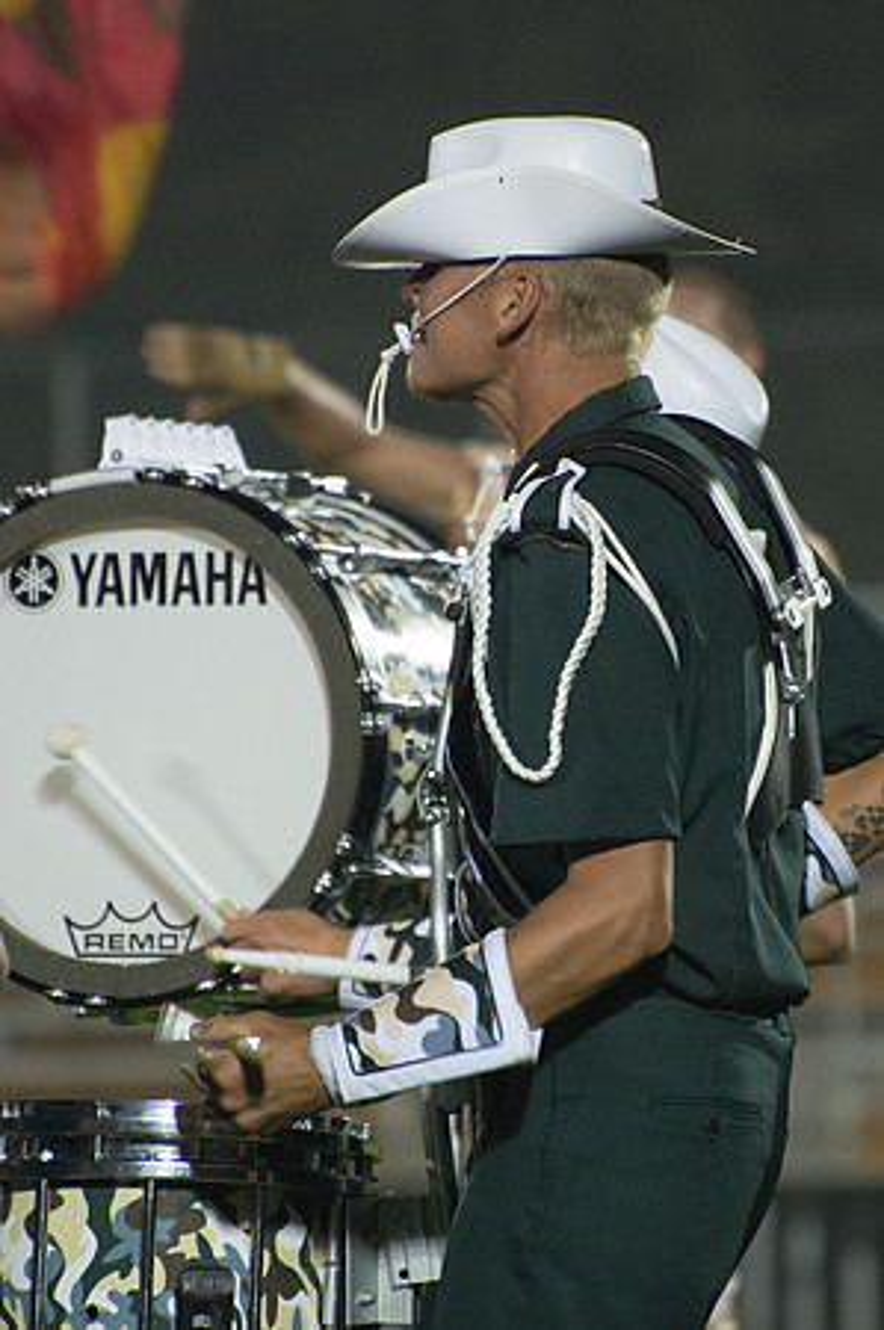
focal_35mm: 598
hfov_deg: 2.3
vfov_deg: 3.4
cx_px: 607
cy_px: 580
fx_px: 22094
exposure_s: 1/160
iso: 4000
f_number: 5.6
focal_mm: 300
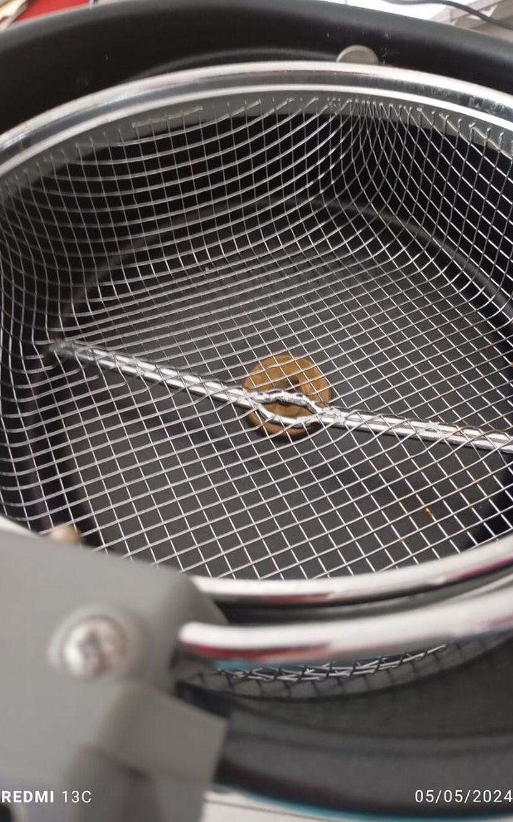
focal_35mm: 30
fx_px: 671
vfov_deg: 62.9
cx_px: 286
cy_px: 413
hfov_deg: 41.8
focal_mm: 4.27
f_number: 1.8
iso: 2206
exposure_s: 1/20
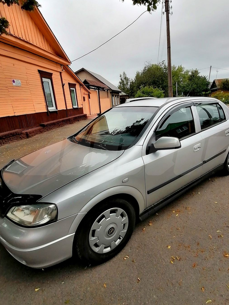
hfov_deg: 65.7
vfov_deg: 81.7
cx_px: 129
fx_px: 176
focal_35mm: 20
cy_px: 151
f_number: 2.4
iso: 50
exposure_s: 1/625
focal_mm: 1.78
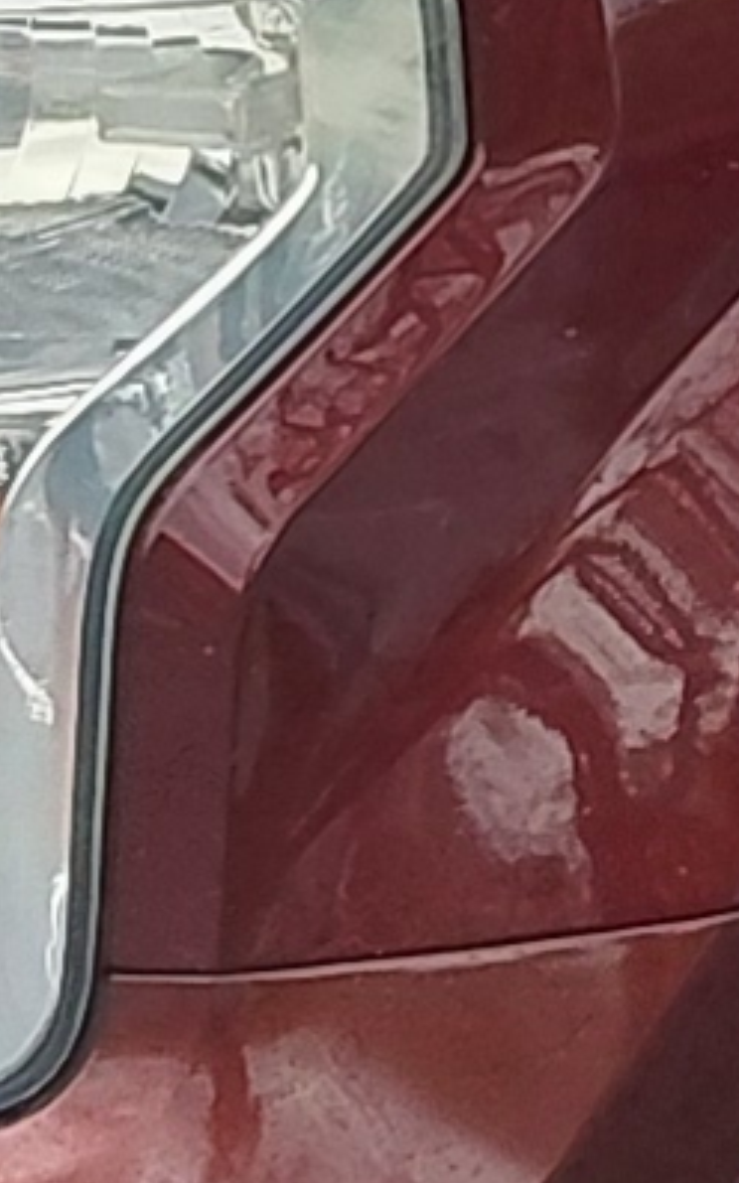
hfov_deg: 4.6
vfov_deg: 7.6
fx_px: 8768
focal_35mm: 272
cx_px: 2190
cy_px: -372
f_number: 1.8
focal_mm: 4.69
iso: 50
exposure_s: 1/318
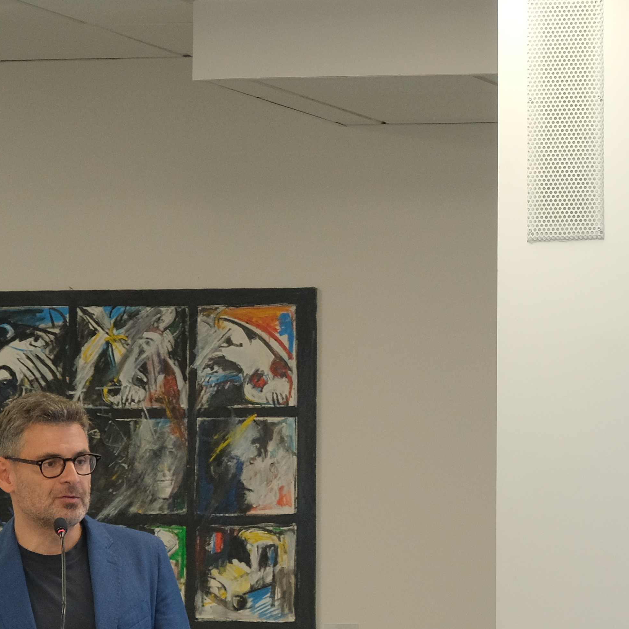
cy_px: 432
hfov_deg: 9.9
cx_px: 817
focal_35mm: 174
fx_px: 3577
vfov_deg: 10.0
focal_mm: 42.5
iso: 1250
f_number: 4
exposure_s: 1/125
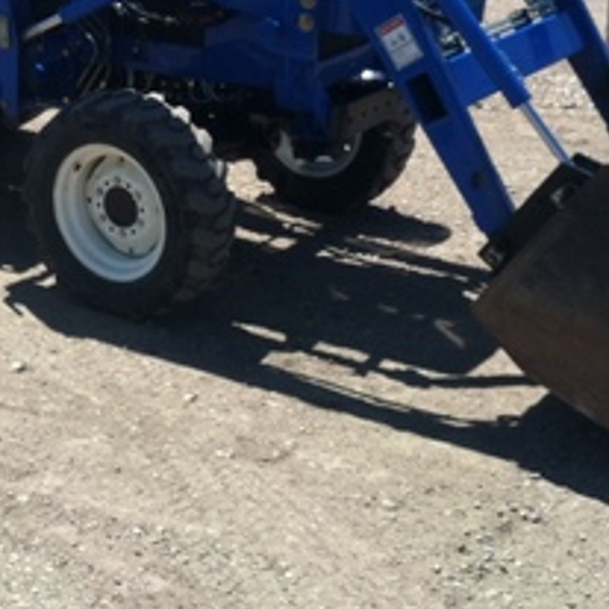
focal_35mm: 81
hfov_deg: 21.3
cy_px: 38
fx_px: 1612
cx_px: 174
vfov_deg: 20.9
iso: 80
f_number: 2.8
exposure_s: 1/833
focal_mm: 3.85
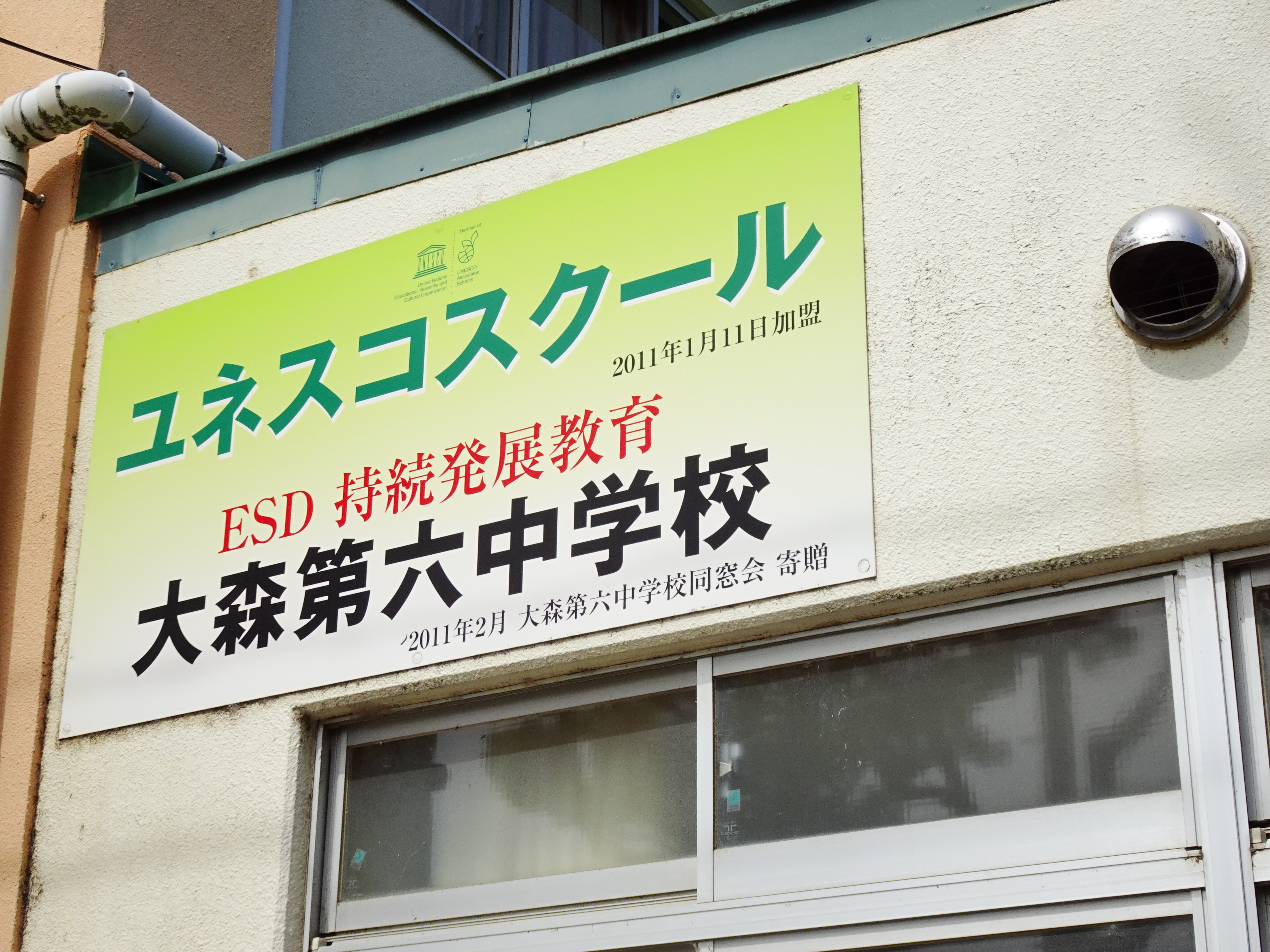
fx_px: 2128
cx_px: 635
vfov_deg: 25.2
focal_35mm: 58
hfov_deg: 33.2
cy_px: 476
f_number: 4.5
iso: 100
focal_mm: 9.24
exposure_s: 1/500
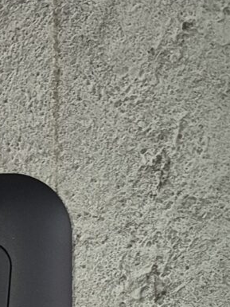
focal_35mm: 153
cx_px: -148
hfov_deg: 9.4
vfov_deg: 11.9
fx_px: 1355
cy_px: 553
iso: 80
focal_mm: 5.4
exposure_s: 1/50
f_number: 1.8
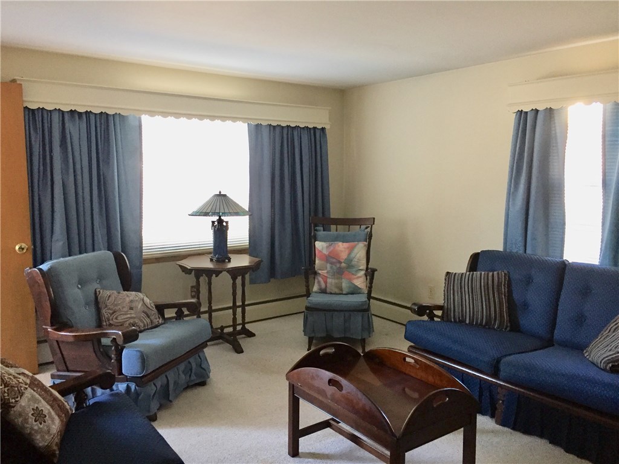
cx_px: 310
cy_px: 232
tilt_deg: -6.8
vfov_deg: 48.2
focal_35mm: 29
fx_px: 519
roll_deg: -0.3
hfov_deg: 61.7
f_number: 2.2
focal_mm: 4.15
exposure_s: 1/30
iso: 125
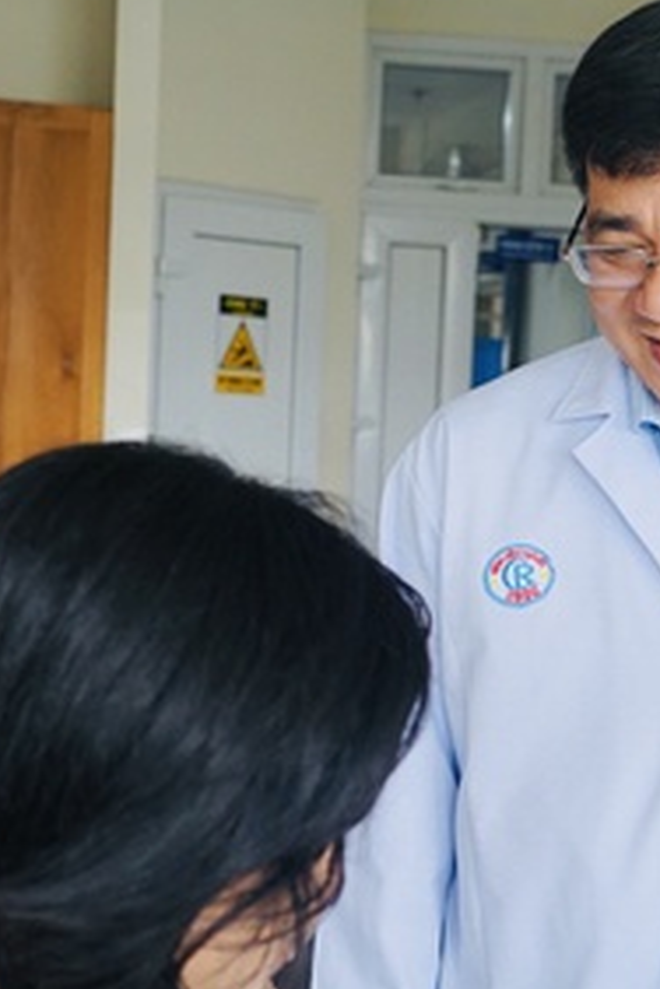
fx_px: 1925
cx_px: 390
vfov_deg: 28.8
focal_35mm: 70
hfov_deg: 19.4
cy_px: 519
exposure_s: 1/160
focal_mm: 27
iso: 640
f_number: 4
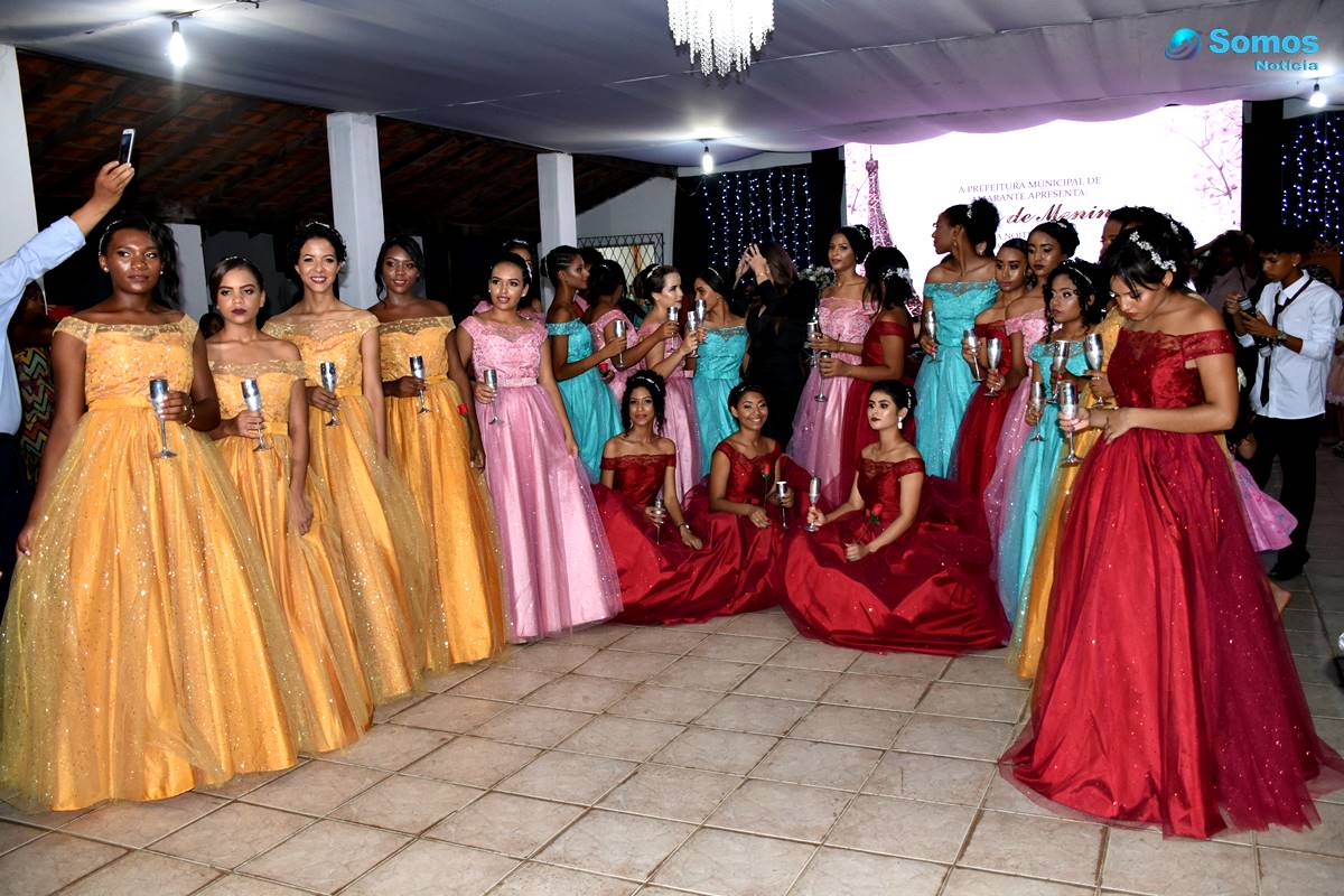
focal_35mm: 30
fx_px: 1120
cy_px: 448
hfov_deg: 61.9
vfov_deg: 43.6
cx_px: 672
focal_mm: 20
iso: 1000
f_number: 3.5
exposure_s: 1/100
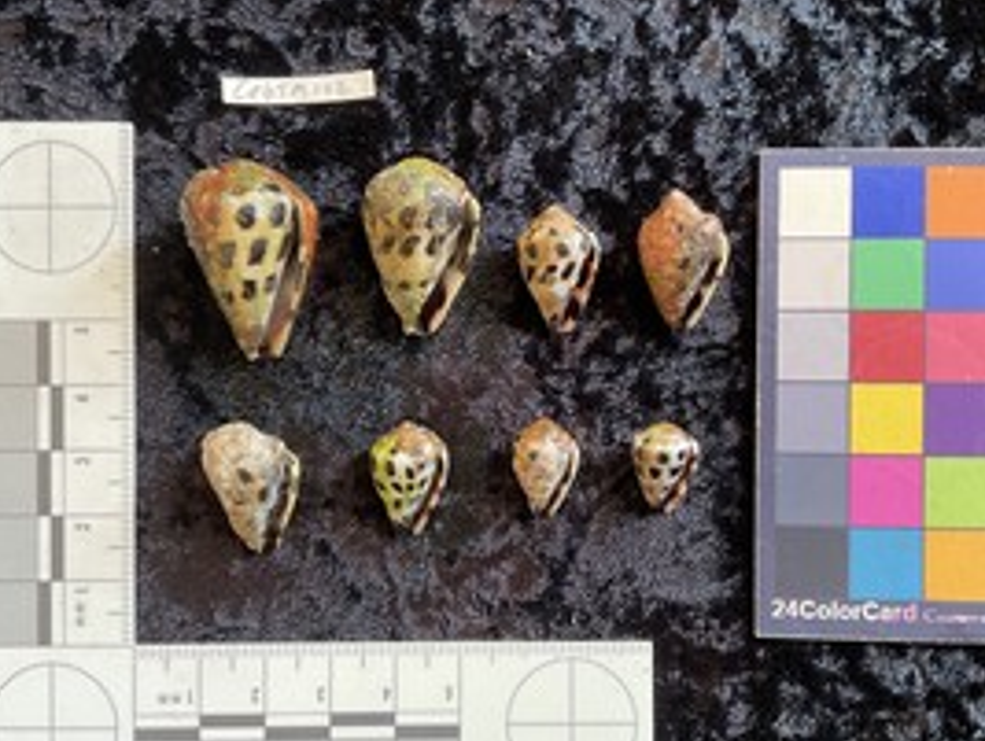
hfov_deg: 48.9
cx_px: 513
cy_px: 415
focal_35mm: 38
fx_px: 1083
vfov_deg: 37.8
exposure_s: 1/50
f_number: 1.8
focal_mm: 3
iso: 64
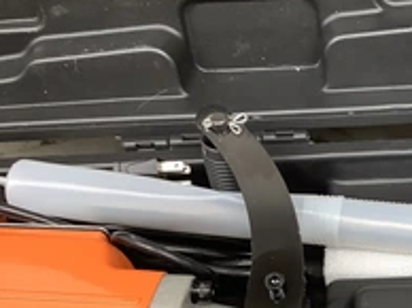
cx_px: 423
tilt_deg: -51.2
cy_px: 236
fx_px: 761
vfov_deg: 22.6
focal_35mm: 64
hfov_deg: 28.3
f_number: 2.4
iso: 100
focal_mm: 3.3
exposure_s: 1/60
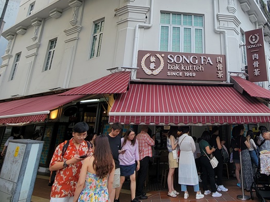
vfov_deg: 52.3
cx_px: 192
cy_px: 49
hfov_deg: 66.4
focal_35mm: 25
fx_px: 195
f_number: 2.2
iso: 50
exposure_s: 1/399
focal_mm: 2.2
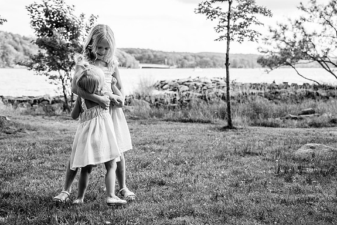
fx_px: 440
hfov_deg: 41.9
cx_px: 165
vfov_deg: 28.6
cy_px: 113
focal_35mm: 47
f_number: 3.5
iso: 500
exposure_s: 1/400
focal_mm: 44
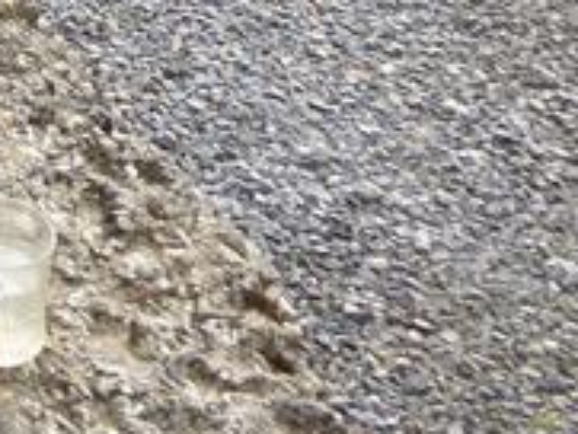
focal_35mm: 158
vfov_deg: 8.5
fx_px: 2640
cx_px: -750
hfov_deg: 10.8
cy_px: -670
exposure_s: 1/320
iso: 100
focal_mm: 5
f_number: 3.3
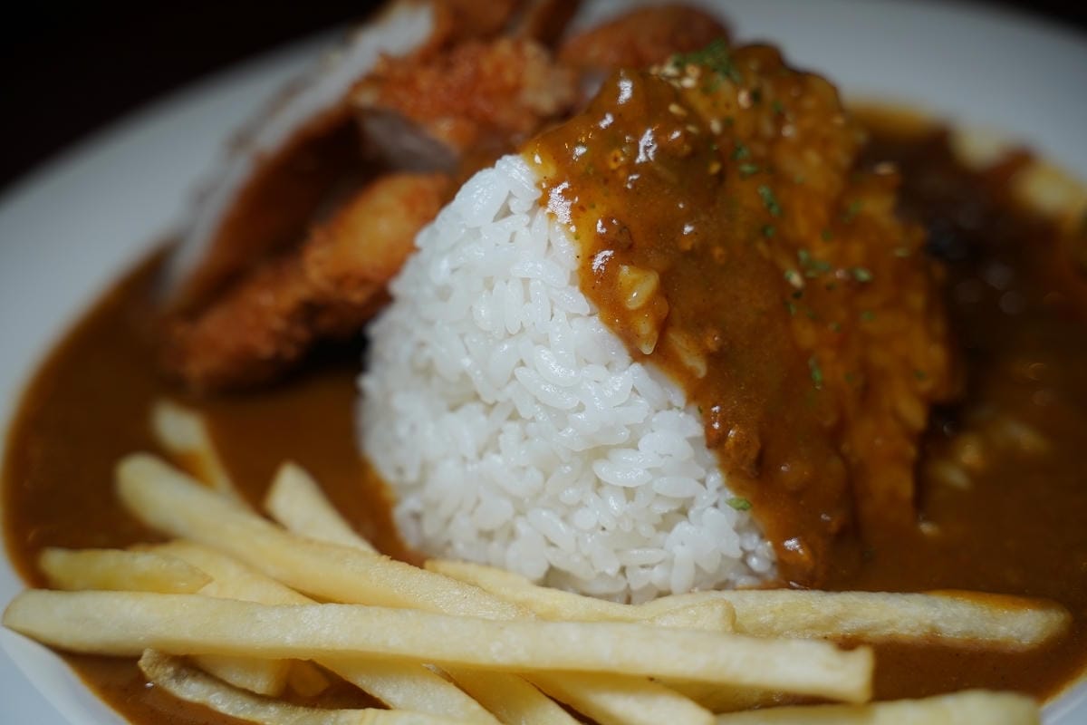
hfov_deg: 27.0
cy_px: 362
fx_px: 2264
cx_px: 544
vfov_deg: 18.2
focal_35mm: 75
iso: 100
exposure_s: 1/80
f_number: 4
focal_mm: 75
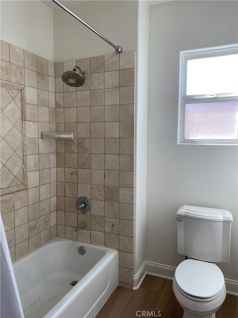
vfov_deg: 67.3
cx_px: 119
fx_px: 238
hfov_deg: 53.1
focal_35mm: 26
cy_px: 159
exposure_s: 1/147
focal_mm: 4.25
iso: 32
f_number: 1.8
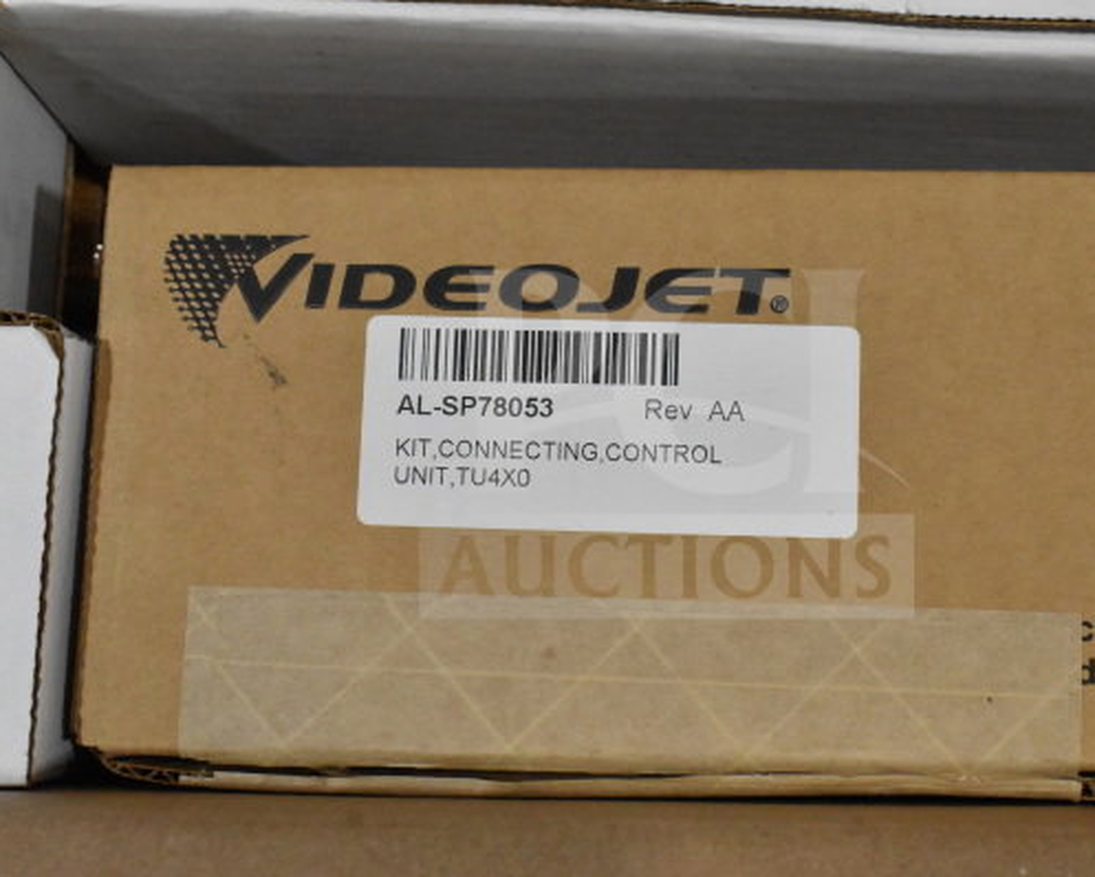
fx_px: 1737
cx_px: 665
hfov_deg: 34.9
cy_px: 444
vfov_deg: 28.3
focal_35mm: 54
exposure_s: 1/500
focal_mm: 31
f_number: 11
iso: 6400
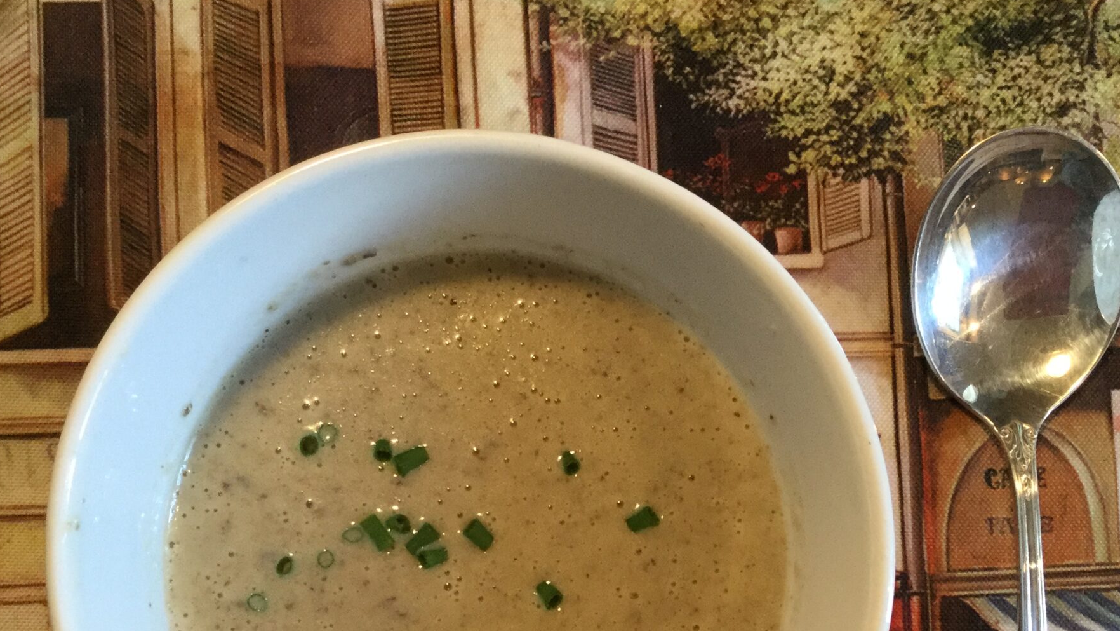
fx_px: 1455
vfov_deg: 24.0
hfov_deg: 42.1
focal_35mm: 49
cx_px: 582
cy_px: 531
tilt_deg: -85.1
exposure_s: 1/30
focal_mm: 3.3
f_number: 2.4
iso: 125
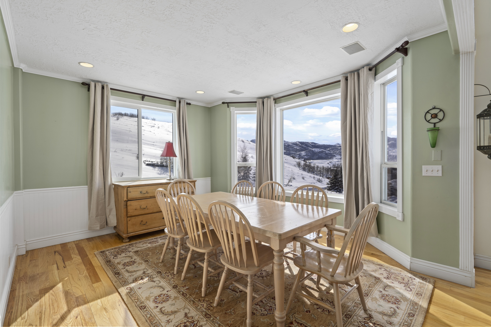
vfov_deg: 73.7
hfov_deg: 96.7
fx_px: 218
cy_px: 164
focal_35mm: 16
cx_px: 246
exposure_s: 1/30
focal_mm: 16
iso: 320
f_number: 9
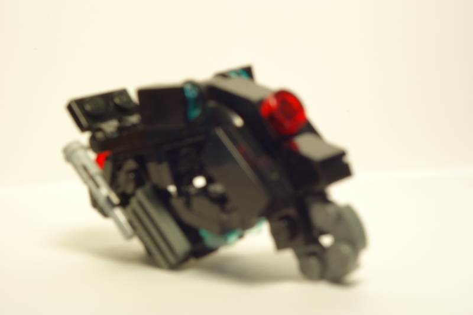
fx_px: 801
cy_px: 158
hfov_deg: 32.9
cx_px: 236
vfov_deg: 22.3
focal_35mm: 61
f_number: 11
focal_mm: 22.49
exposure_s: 1/8
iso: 160
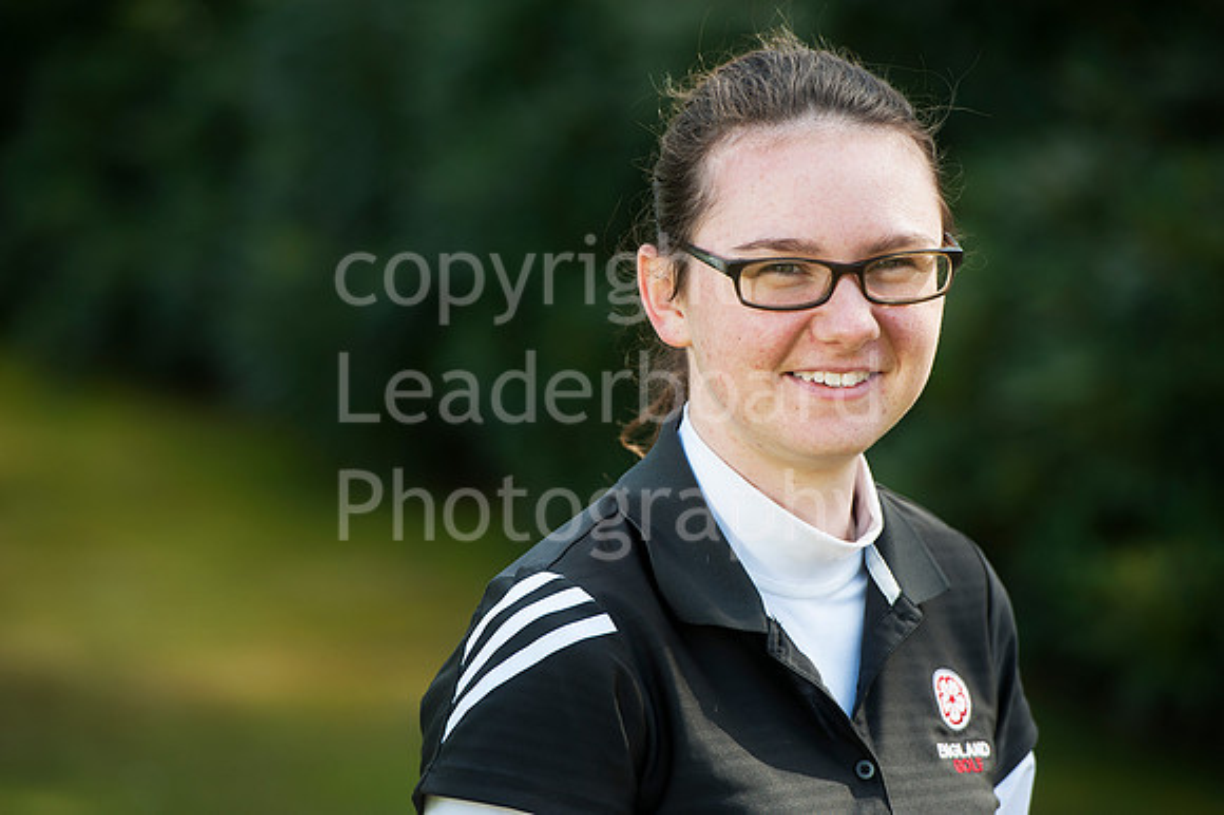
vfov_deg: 6.9
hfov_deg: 10.3
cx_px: 612
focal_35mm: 200
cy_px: 408
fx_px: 6796
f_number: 5
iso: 200
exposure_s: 1/320
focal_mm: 200
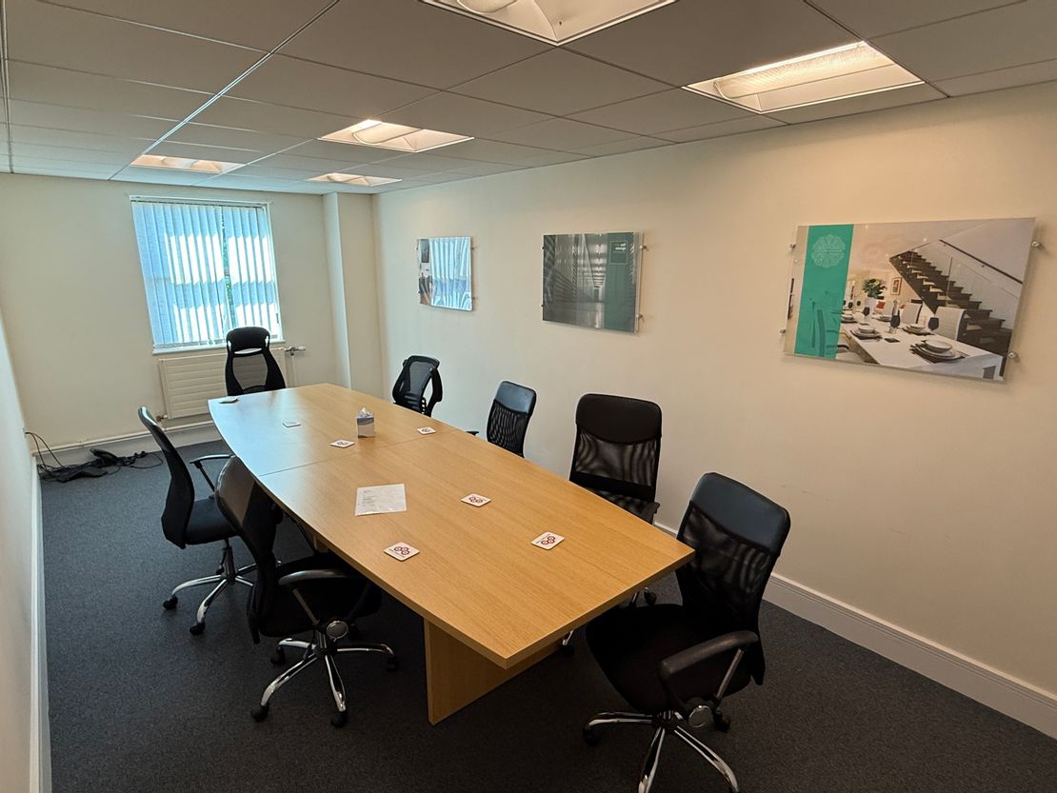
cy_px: 396
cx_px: 528
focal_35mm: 14
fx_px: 428
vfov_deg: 85.7
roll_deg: -0.7
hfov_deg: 102.1
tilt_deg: -14.4
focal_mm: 2.22
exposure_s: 1/100
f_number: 2.2
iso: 125
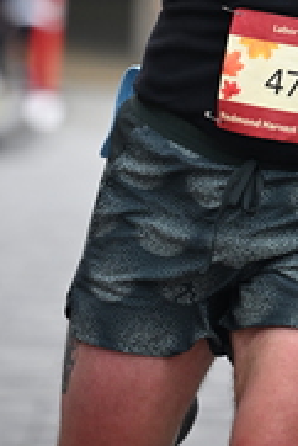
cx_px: 262
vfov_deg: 4.4
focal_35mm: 470
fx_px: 5824
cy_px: -229
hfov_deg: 2.9
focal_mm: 155
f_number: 2.8
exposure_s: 1/2000
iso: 640
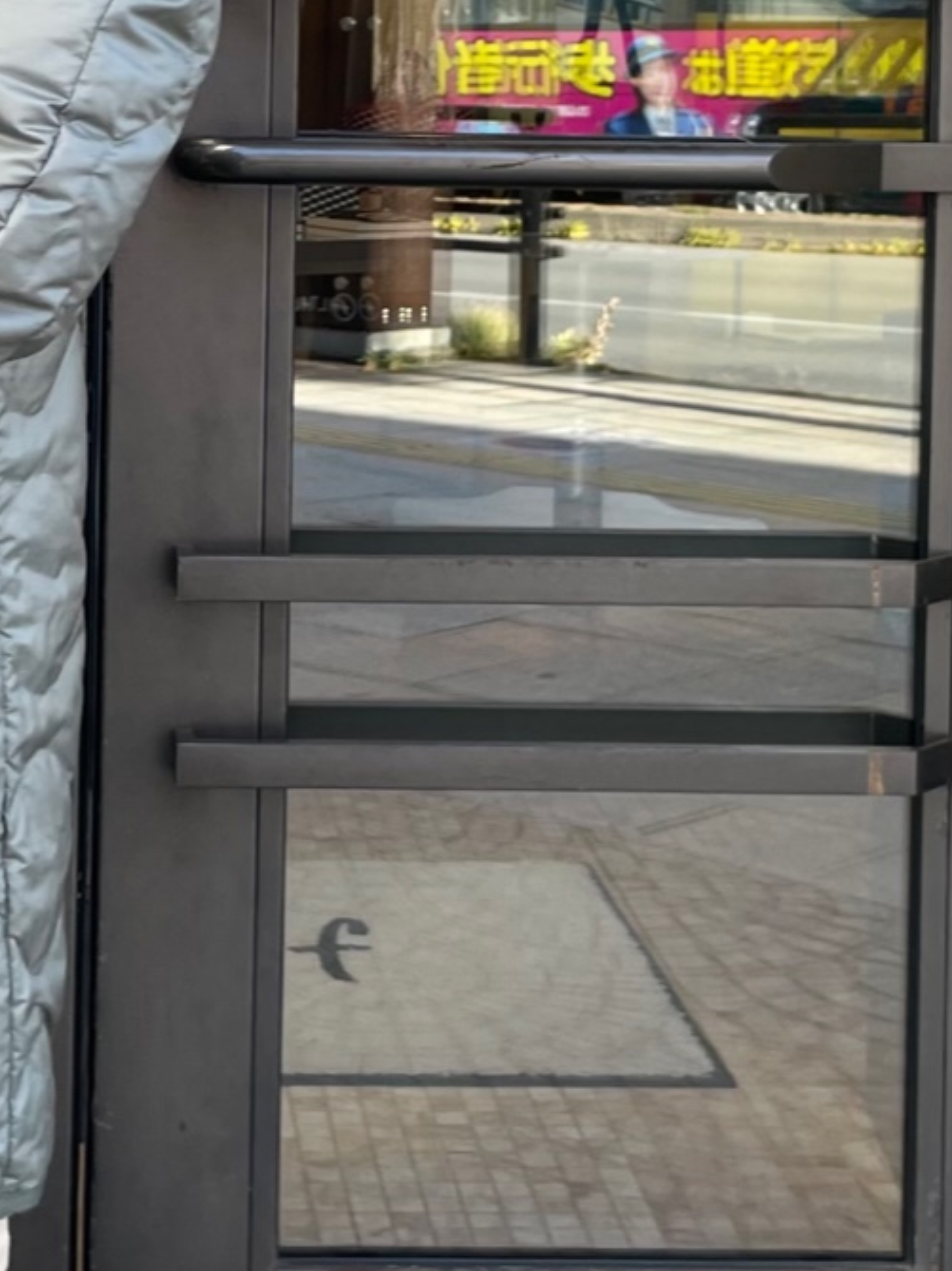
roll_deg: -0.8
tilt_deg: -6.9
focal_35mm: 59
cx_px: 156
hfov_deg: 24.3
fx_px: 2166
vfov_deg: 32.7
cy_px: 669
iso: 32
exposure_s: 1/155
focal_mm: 4.2
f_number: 1.6
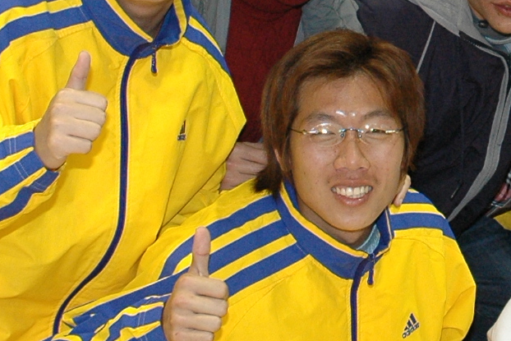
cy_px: -104
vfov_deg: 8.9
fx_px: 2144
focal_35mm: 151
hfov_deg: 13.2
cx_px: 650
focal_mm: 28
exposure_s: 1/60
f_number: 5.6
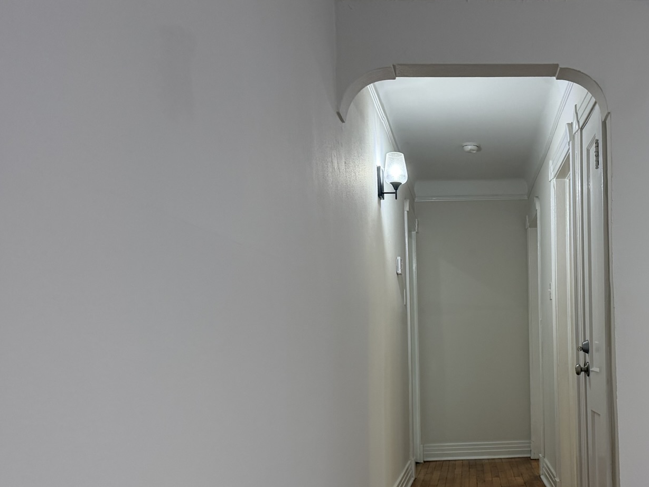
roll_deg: +1.8
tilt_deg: -0.9
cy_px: 338
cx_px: 494
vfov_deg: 35.5
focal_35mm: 40
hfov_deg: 45.1
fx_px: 750
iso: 320
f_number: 1.78
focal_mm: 6.76
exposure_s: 1/120
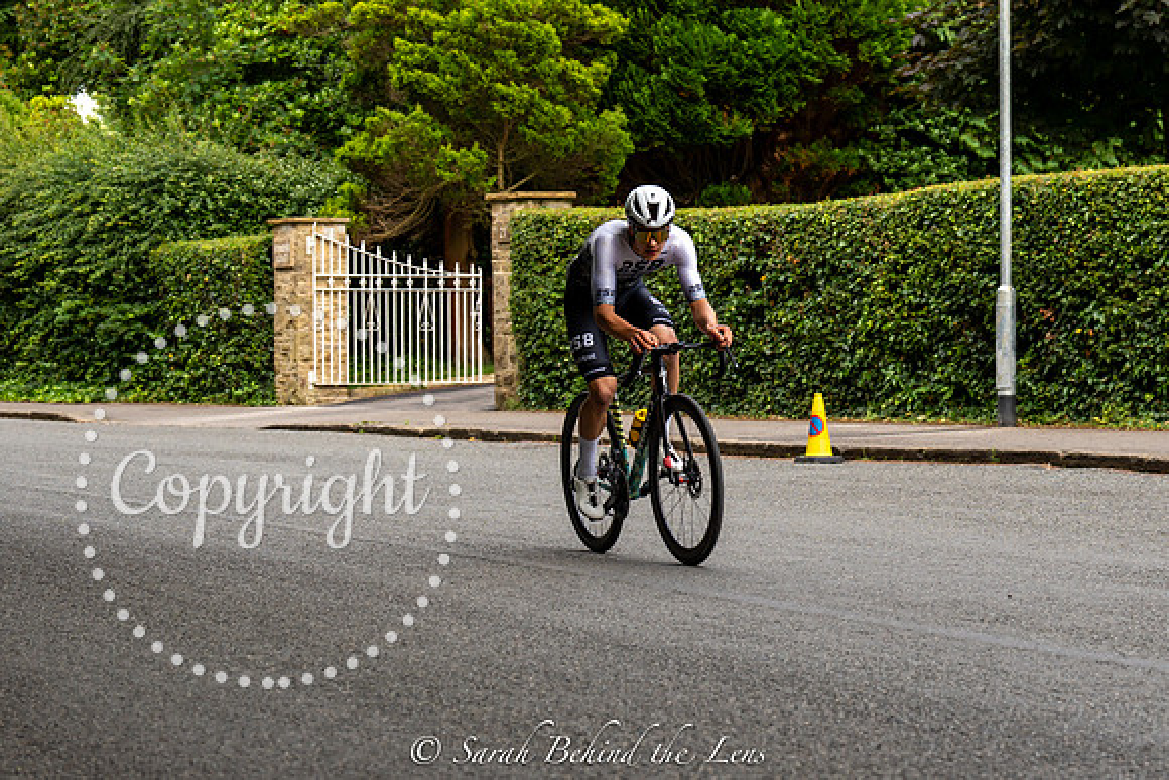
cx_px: 593
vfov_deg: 13.4
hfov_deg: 20.0
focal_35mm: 102
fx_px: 3318
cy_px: 398
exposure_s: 1/640
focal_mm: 74
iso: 250
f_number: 4.5
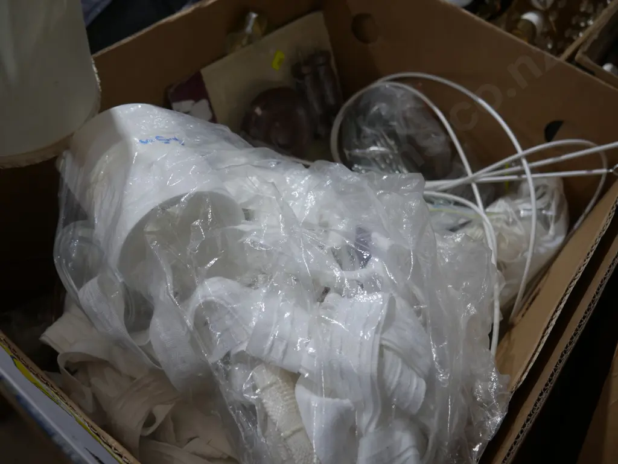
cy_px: 232
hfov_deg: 59.9
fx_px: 536
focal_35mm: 30
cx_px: 309
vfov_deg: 46.8
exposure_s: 1/60
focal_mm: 15
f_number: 3.6
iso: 320
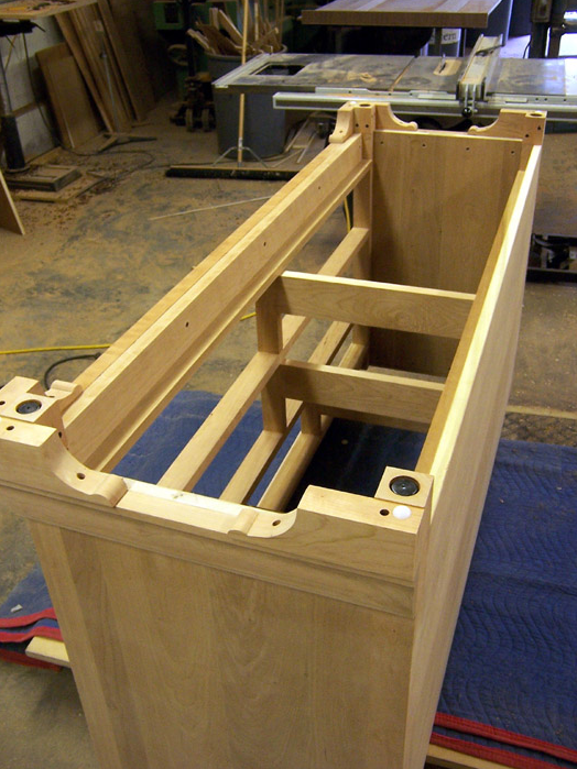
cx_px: 286
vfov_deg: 54.0
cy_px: 374
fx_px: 756
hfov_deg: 41.8
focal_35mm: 34
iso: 140
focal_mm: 5.5
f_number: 3.4
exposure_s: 1/10
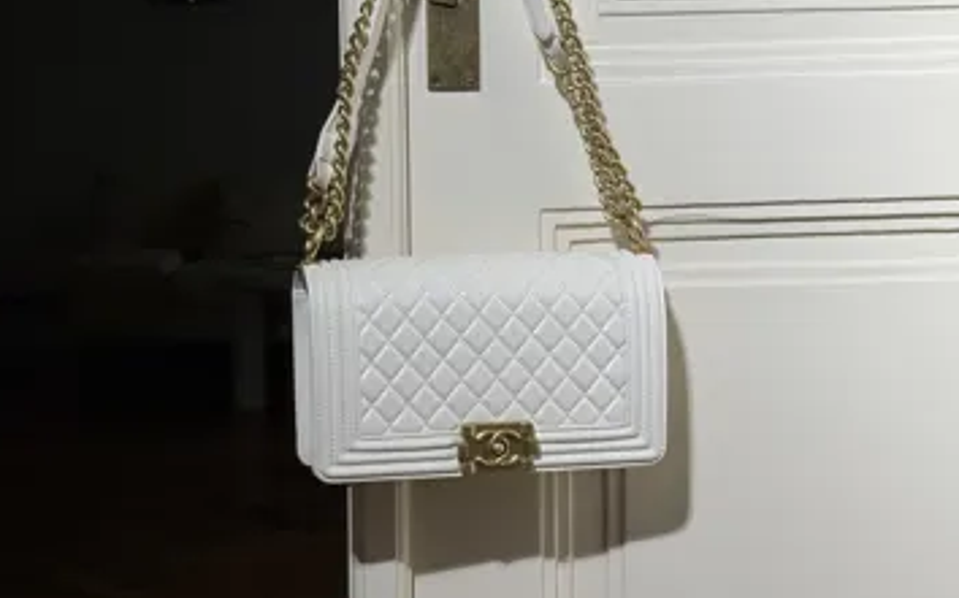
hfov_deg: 29.8
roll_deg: +0.8
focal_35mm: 69
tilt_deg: -5.7
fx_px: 1803
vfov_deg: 18.9
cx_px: 480
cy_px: 325
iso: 64
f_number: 1.78
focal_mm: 6.76
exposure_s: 1/1330
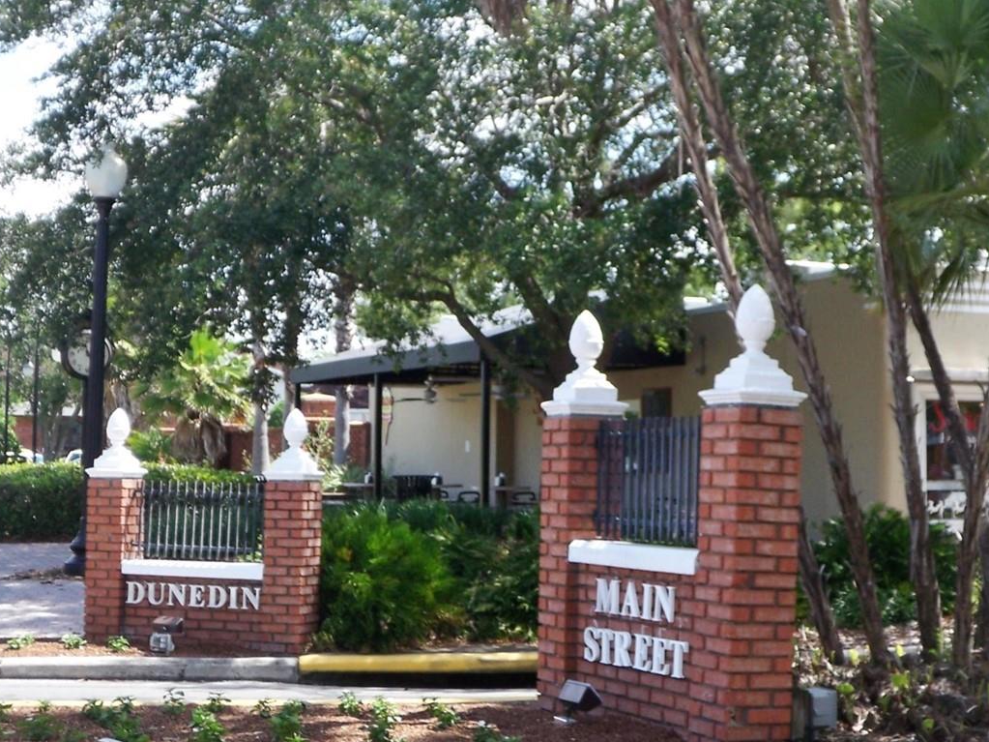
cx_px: 589
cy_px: 363
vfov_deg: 24.0
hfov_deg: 31.6
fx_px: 1743
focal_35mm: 61
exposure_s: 1/160
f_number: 3.9
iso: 50
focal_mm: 6.4
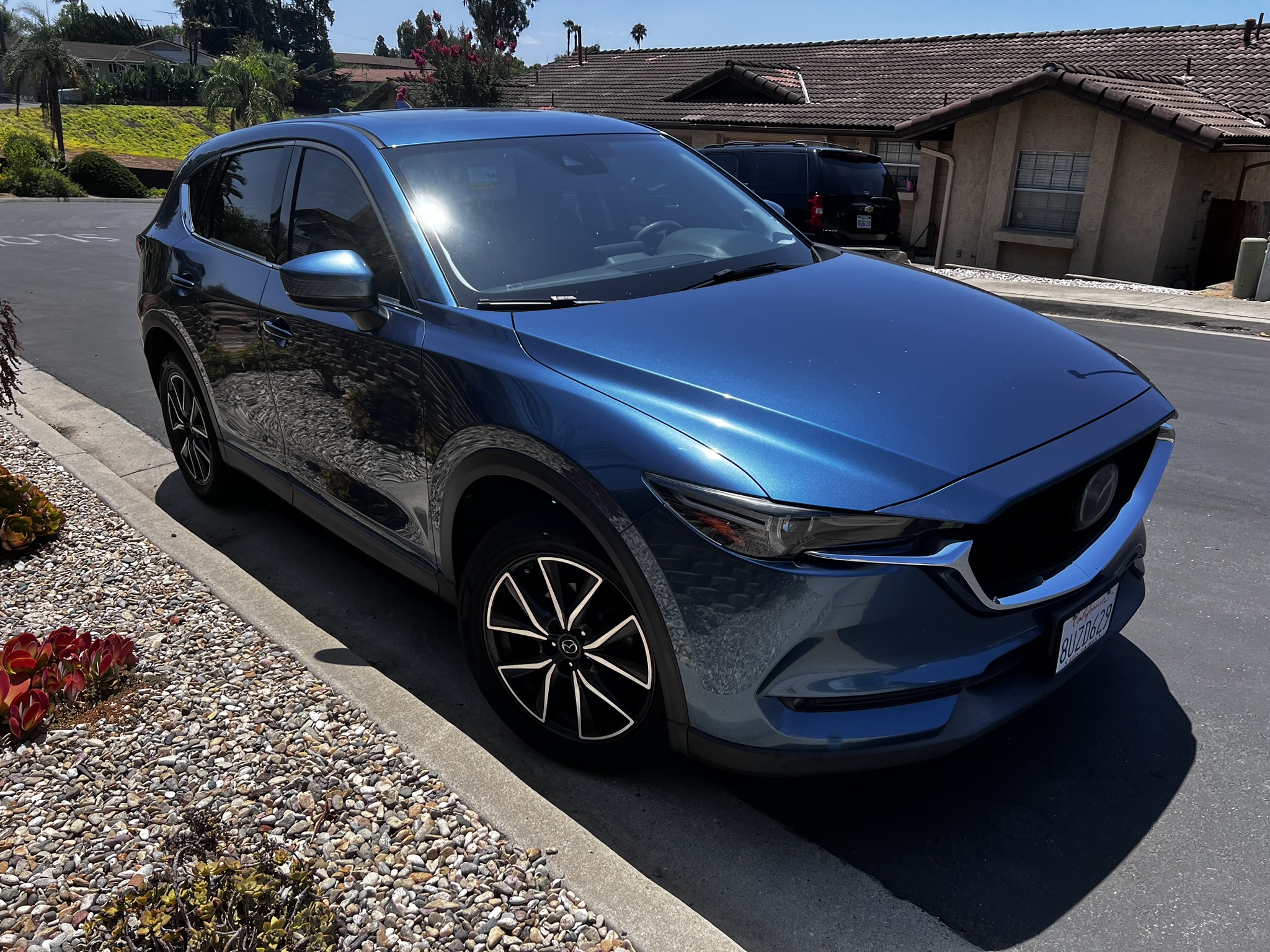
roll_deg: -0.3
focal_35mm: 26
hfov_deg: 67.3
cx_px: 635
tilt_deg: -19.6
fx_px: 954
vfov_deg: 53.1
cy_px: 476
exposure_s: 1/3257
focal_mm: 5.7
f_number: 1.5
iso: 50
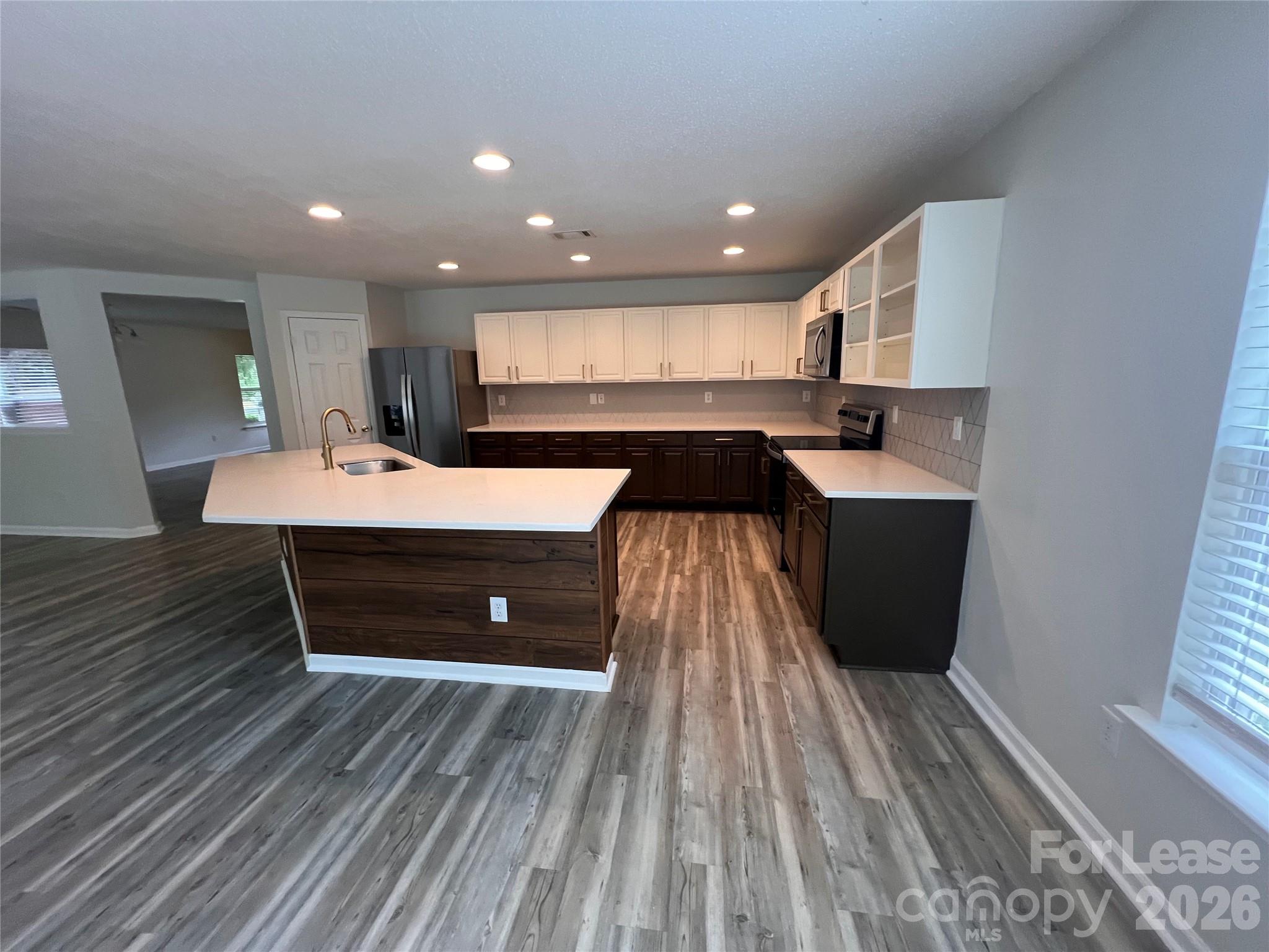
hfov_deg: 106.2
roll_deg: +3.1
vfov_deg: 89.9
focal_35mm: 13
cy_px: 476
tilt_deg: -10.7
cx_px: 634
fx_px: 477
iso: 250
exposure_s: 1/120
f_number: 1.8
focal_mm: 1.57
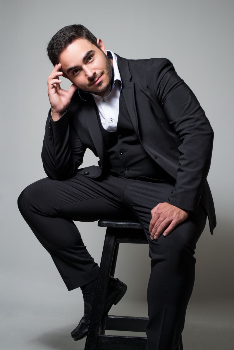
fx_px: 731
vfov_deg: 27.0
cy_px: 175
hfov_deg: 18.2
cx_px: 117
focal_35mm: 75
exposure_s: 1/60
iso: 100
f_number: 6.3
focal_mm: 50
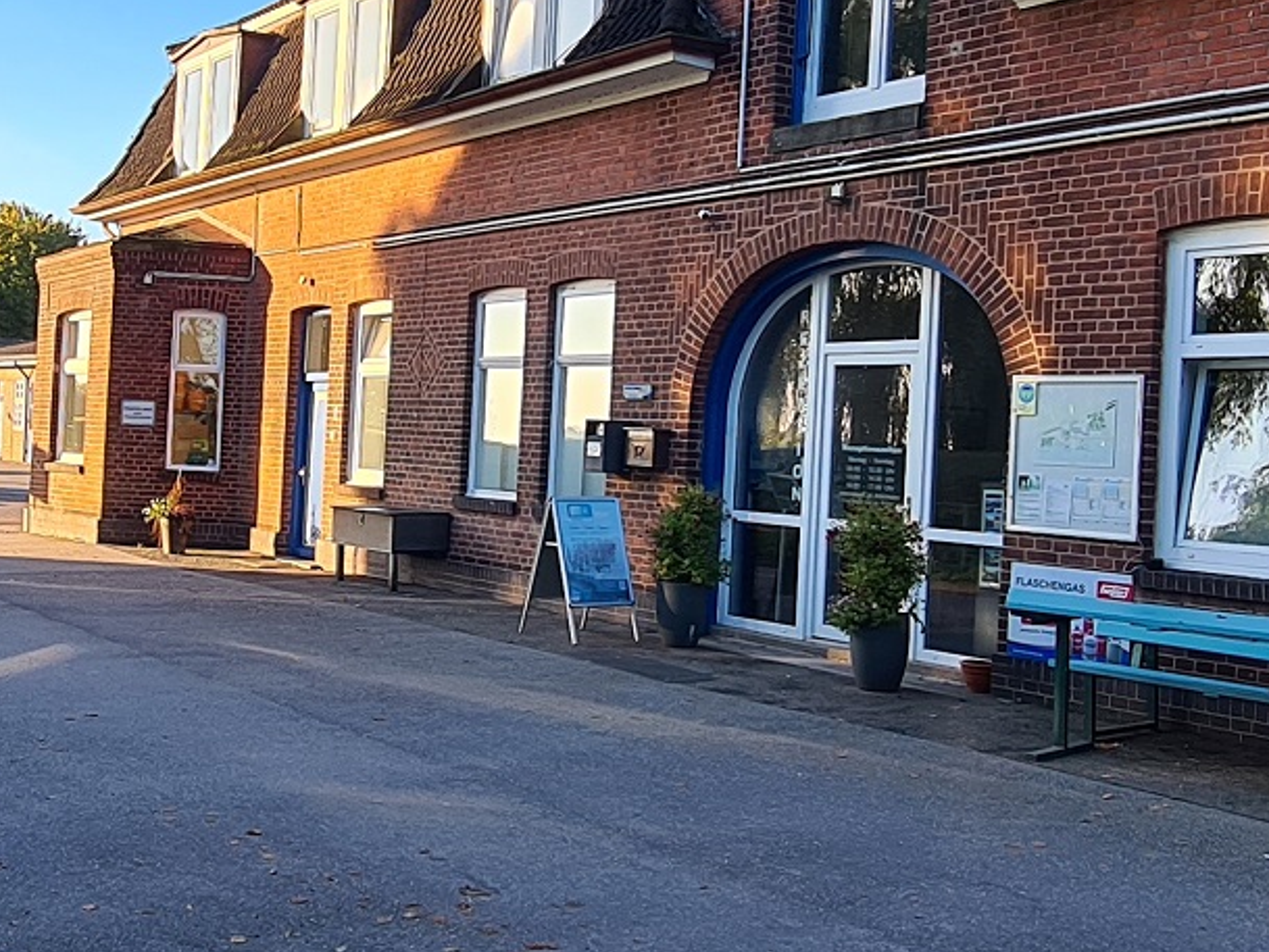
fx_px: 1503
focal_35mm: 41
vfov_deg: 35.1
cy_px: 404
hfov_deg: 45.3
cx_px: 467
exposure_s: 1/367
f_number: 2.2
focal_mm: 2.2
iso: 50
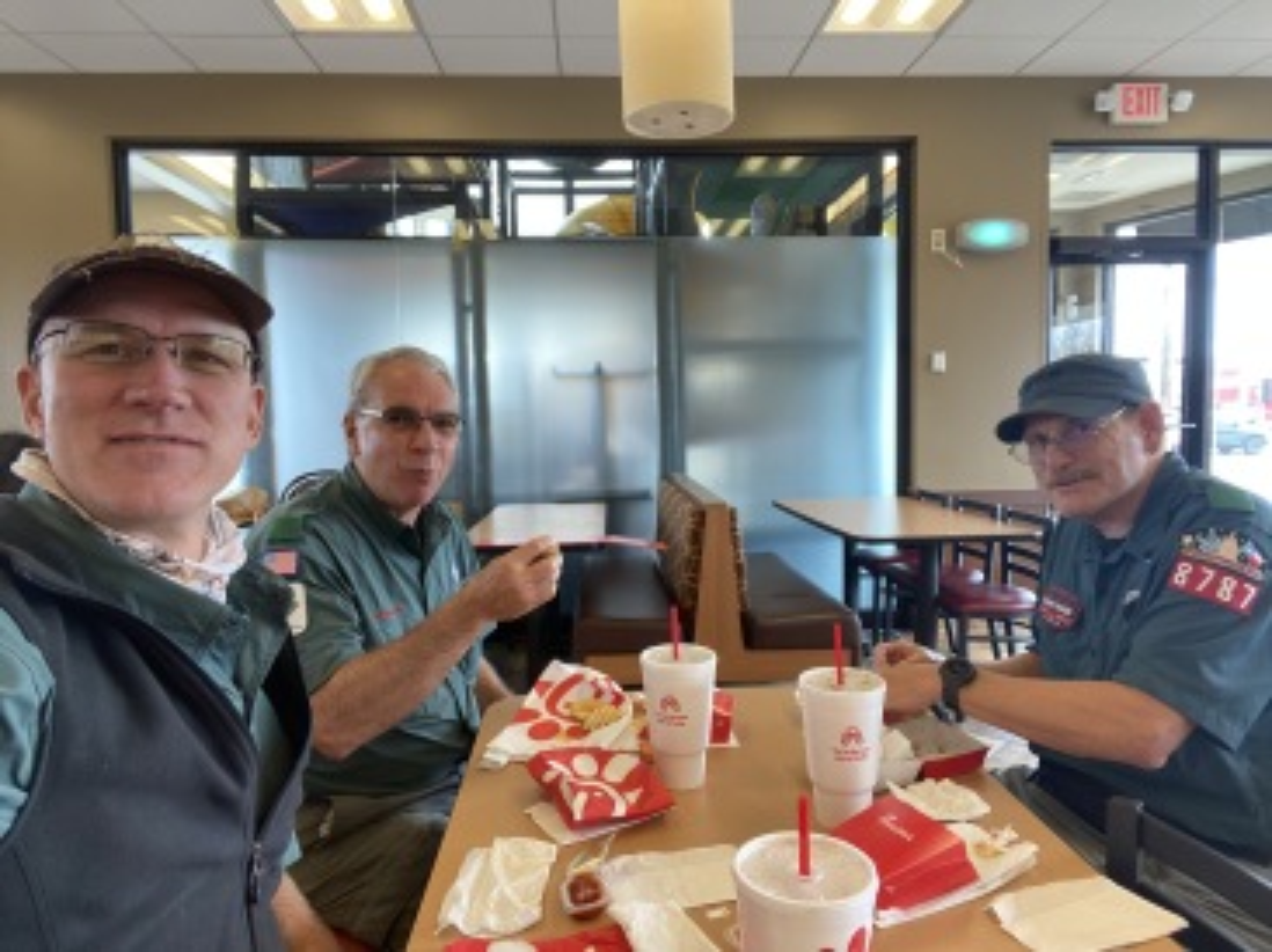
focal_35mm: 23
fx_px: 845
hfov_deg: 74.0
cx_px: 636
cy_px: 476
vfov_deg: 58.8
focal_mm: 2.71
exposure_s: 1/60
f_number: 2.2
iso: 100
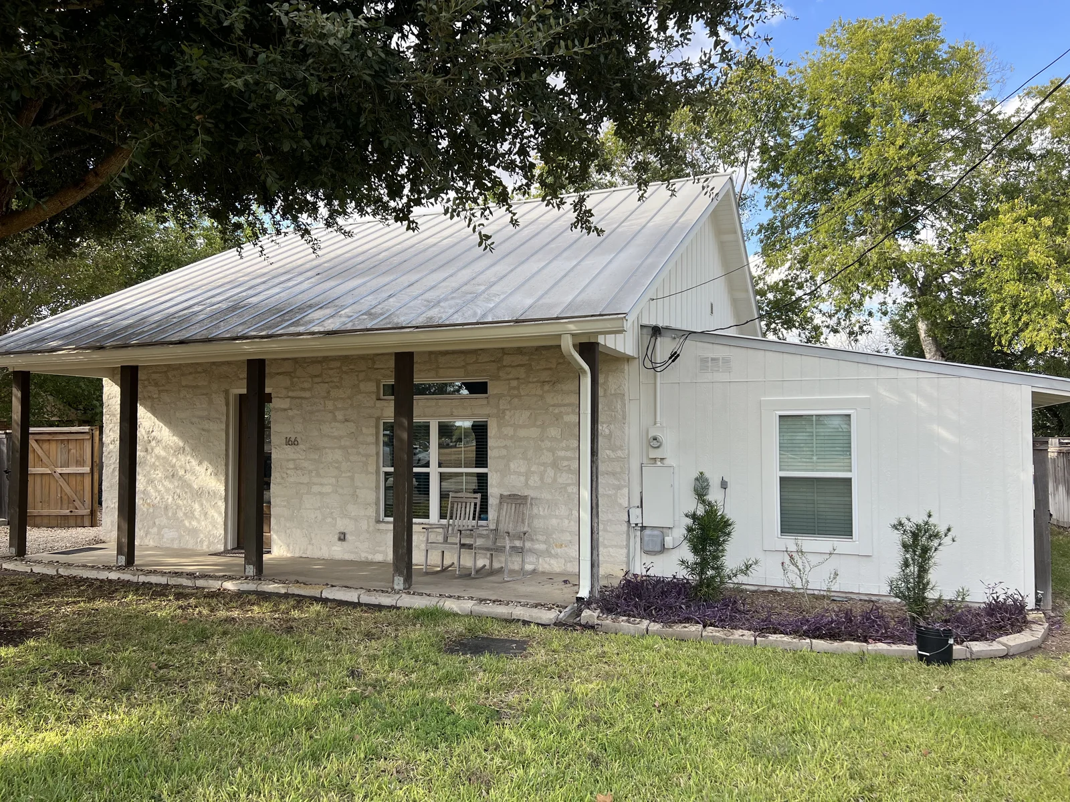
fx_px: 804
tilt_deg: +1.9
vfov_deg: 53.1
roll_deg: +0.3
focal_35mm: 26
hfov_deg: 67.3
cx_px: 535
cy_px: 401
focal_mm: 5.7
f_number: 1.5
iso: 50
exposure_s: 1/873
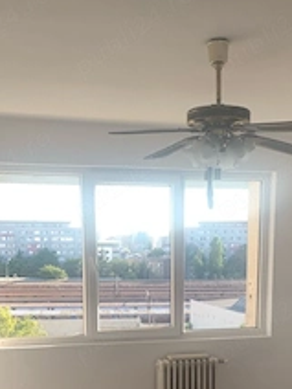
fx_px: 551
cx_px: 171
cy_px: 339
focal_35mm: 49
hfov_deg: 29.6
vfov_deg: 36.8
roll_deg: -0.1
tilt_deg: -7.8
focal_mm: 4.25
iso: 25
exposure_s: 1/204
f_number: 1.8
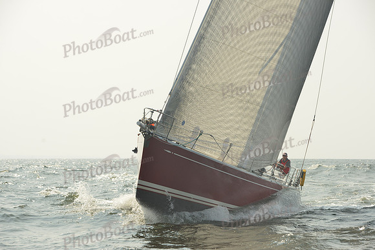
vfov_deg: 11.0
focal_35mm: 125
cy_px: 125
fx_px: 1302
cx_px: 188
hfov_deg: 16.4
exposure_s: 1/1250
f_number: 9
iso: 320
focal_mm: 125
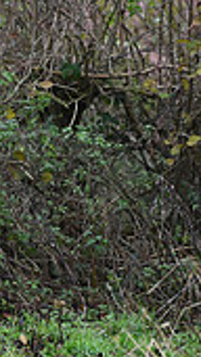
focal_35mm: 461
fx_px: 4374
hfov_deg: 2.6
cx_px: -306
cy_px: 86
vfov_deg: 4.7
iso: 900
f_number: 3.5
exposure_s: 1/1000
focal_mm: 130
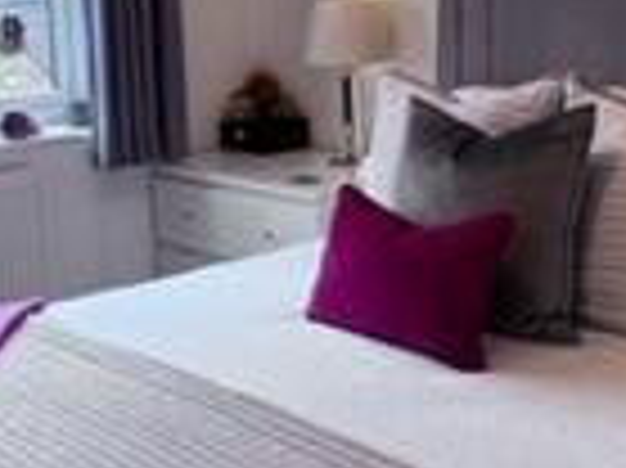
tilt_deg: -11.0
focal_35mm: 60
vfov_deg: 24.3
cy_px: 189
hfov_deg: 31.9
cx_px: 207
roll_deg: +3.2
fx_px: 1084
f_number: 1.8
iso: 100
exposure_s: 1/100
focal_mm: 1.57
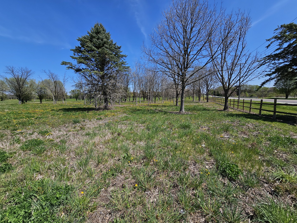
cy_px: 112
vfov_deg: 89.9
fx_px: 112
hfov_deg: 106.2
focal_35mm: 13
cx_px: 148
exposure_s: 1/2708
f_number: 2.2
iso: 50
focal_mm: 2.2
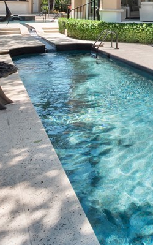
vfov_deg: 45.3
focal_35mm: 38
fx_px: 254
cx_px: 217
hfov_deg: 26.4
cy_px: 12
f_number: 7.1
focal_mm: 7
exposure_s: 1/160
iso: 200
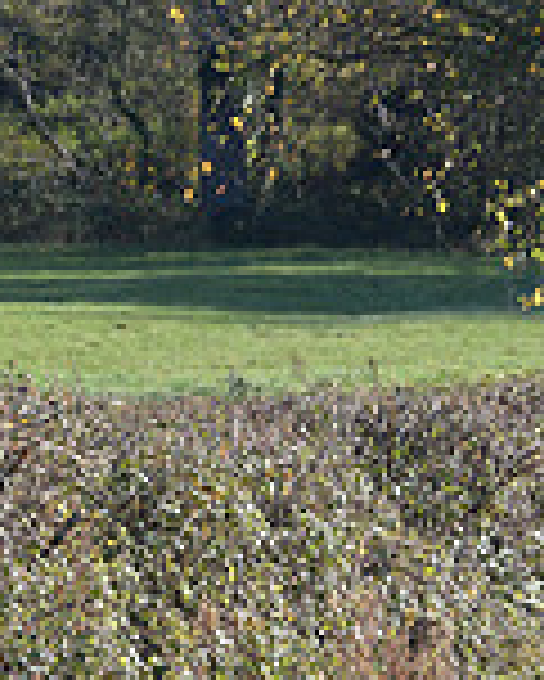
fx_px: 7600
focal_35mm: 378
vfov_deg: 5.1
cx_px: -697
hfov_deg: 4.0
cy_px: 401
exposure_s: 1/1250
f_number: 5.6
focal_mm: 105
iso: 1000
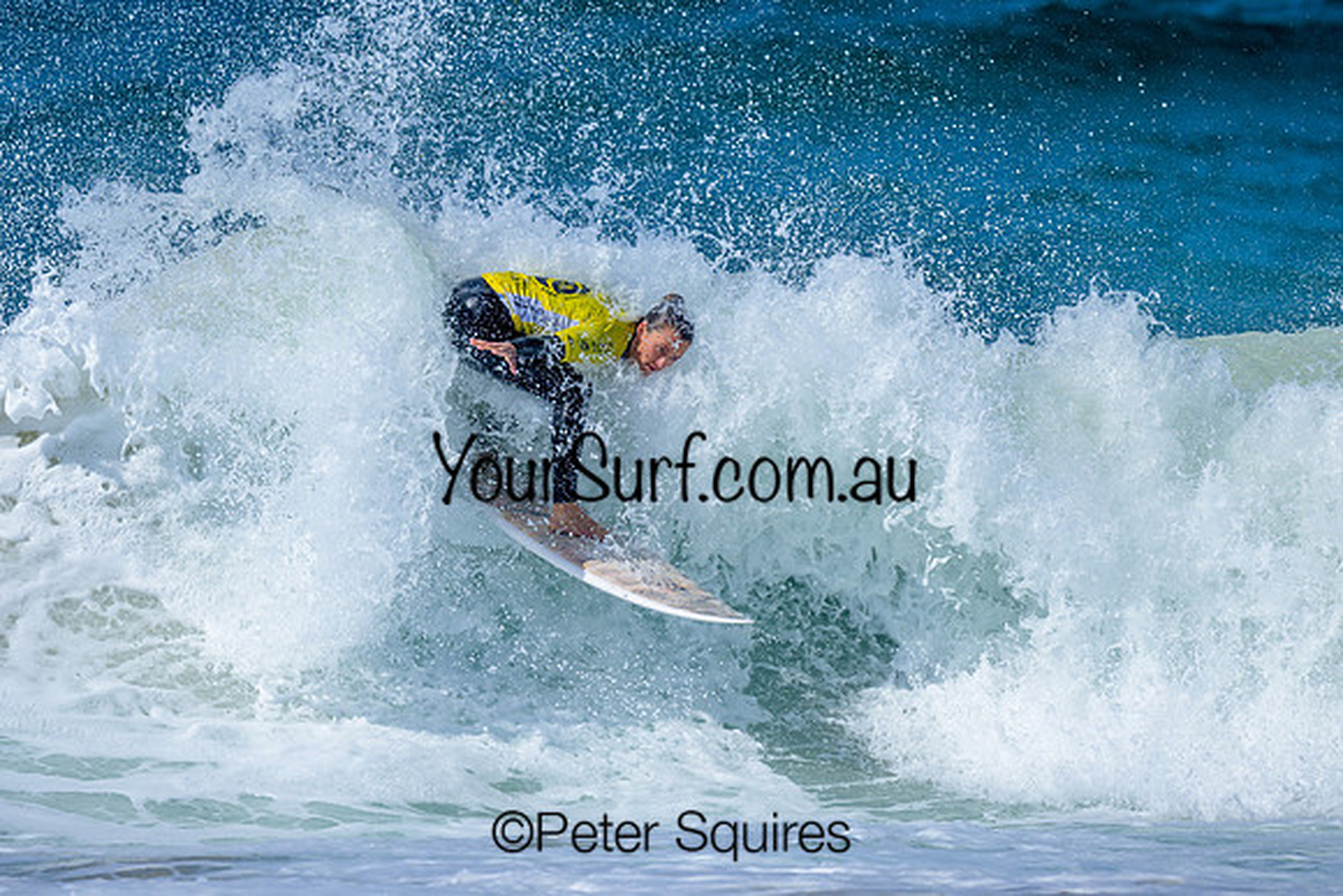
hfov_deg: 1.9
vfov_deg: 1.3
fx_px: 40975
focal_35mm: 1098
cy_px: 496
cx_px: 510
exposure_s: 1/2000
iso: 140
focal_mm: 800
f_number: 6.3
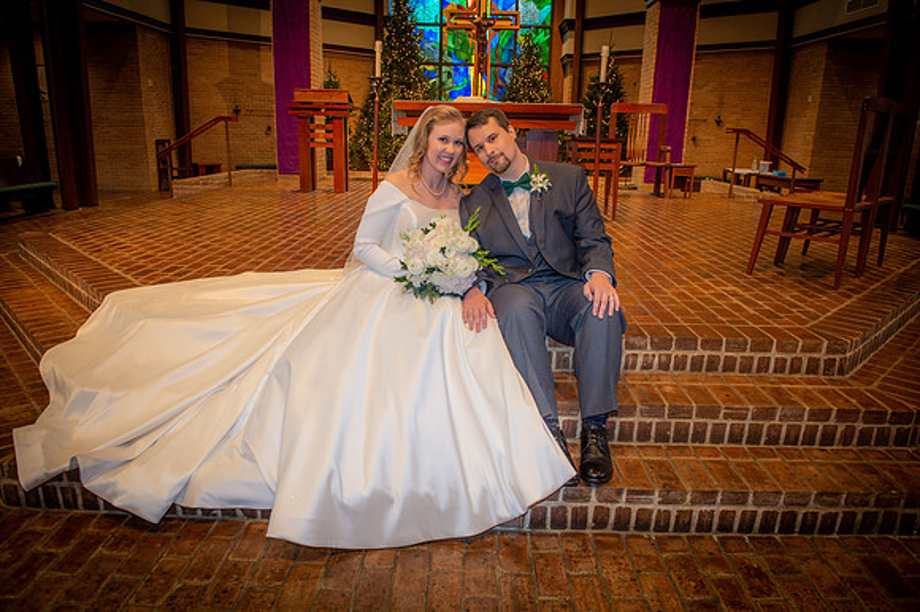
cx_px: 460
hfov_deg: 73.8
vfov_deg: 53.1
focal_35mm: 24
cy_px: 306
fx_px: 613
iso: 1600
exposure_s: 1/125
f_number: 5
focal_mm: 24
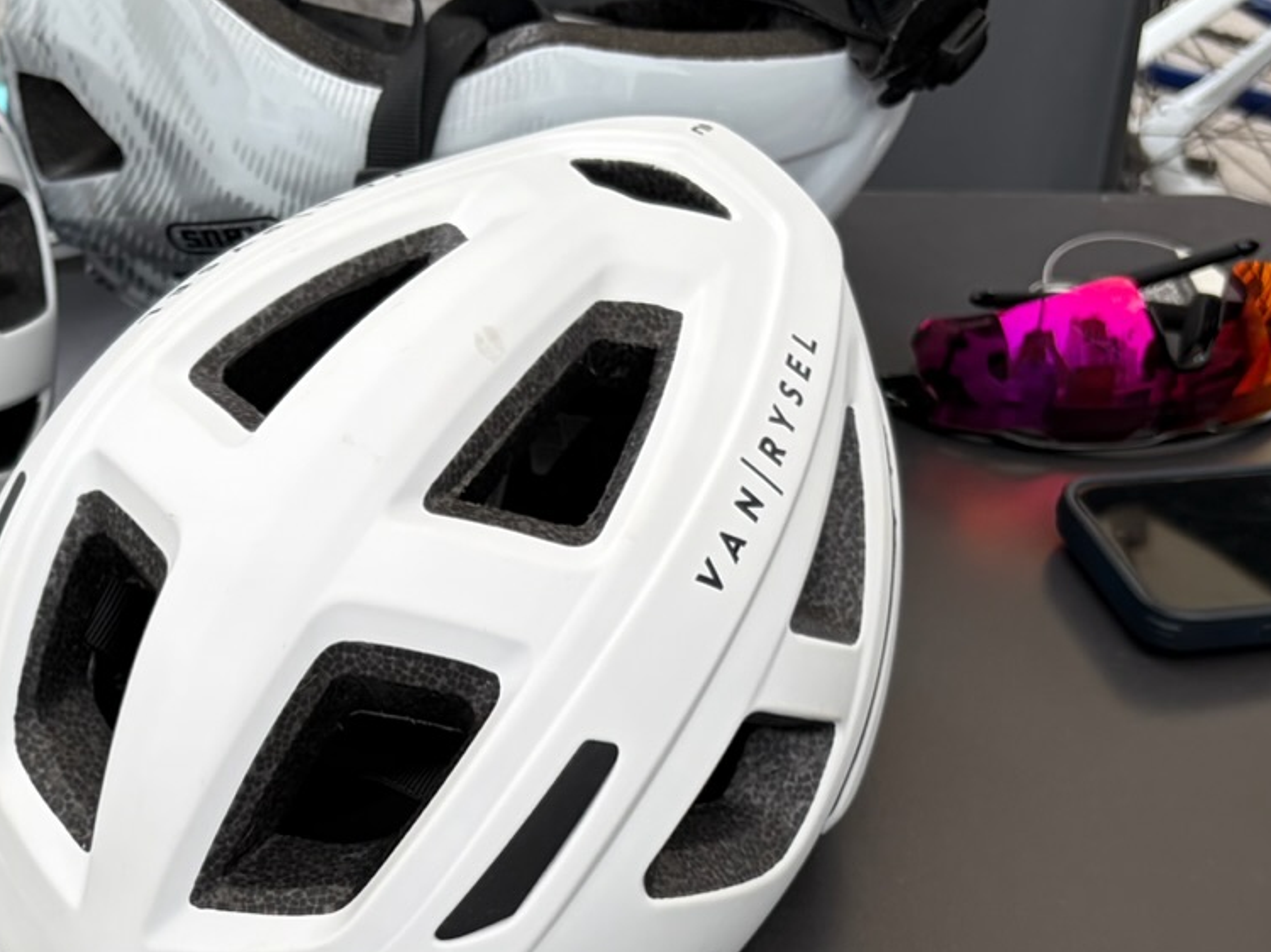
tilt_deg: -40.5
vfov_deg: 20.0
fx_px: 2606
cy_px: 998
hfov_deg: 27.1
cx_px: 337
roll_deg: -1.0
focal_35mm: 71
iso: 50
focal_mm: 5.96
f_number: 1.6
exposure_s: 1/820
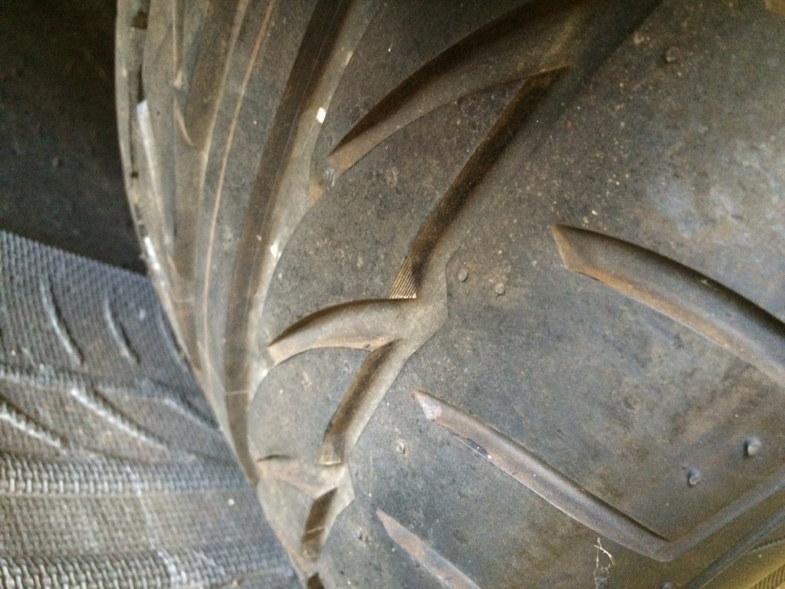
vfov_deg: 48.2
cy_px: 294
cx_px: 392
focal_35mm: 29
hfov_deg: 61.7
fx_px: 658
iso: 400
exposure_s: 1/15
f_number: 2.2
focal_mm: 4.15
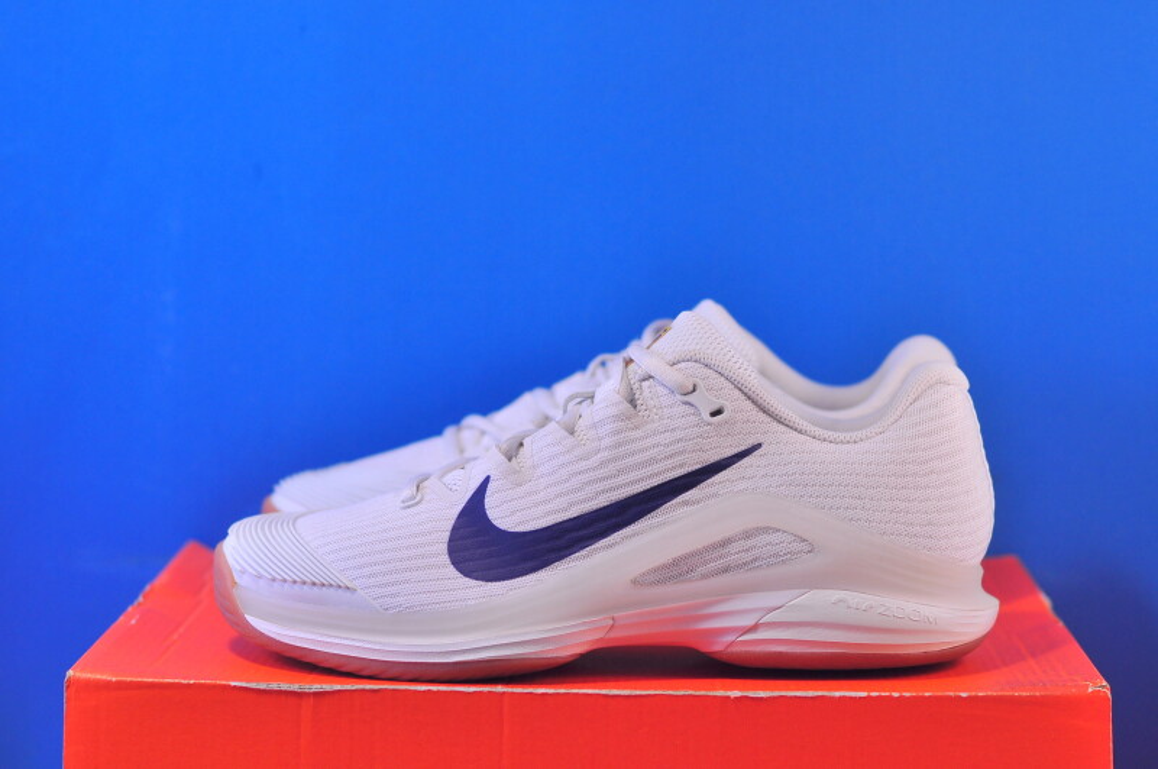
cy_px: 384
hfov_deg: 27.0
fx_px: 2409
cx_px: 579
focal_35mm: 75
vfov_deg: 18.1
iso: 250
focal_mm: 50
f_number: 3.2
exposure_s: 1/250
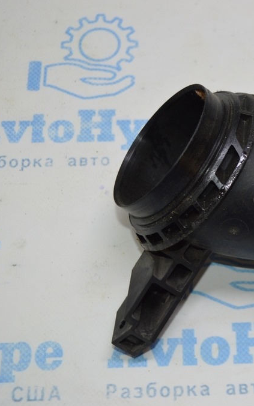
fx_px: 819
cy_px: 204
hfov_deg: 17.4
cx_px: 232
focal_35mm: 74
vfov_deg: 27.8
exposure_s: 1/80
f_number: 4.5
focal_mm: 32
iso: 400
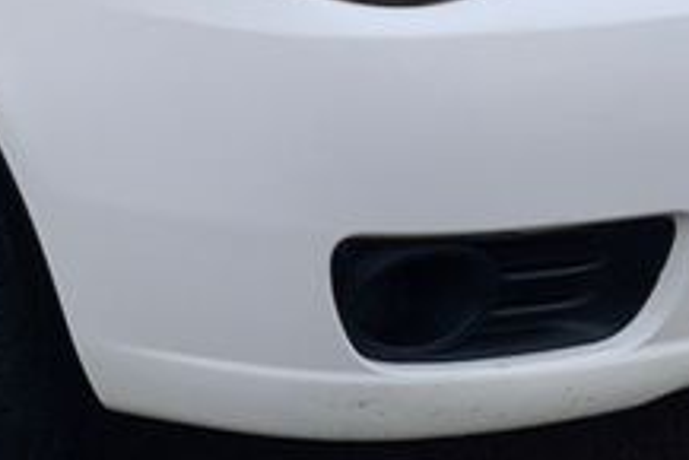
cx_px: -108
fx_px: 2605
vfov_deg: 9.7
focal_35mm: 136
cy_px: -273
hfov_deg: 14.6
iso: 50
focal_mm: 6.57
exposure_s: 1/1211
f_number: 1.6
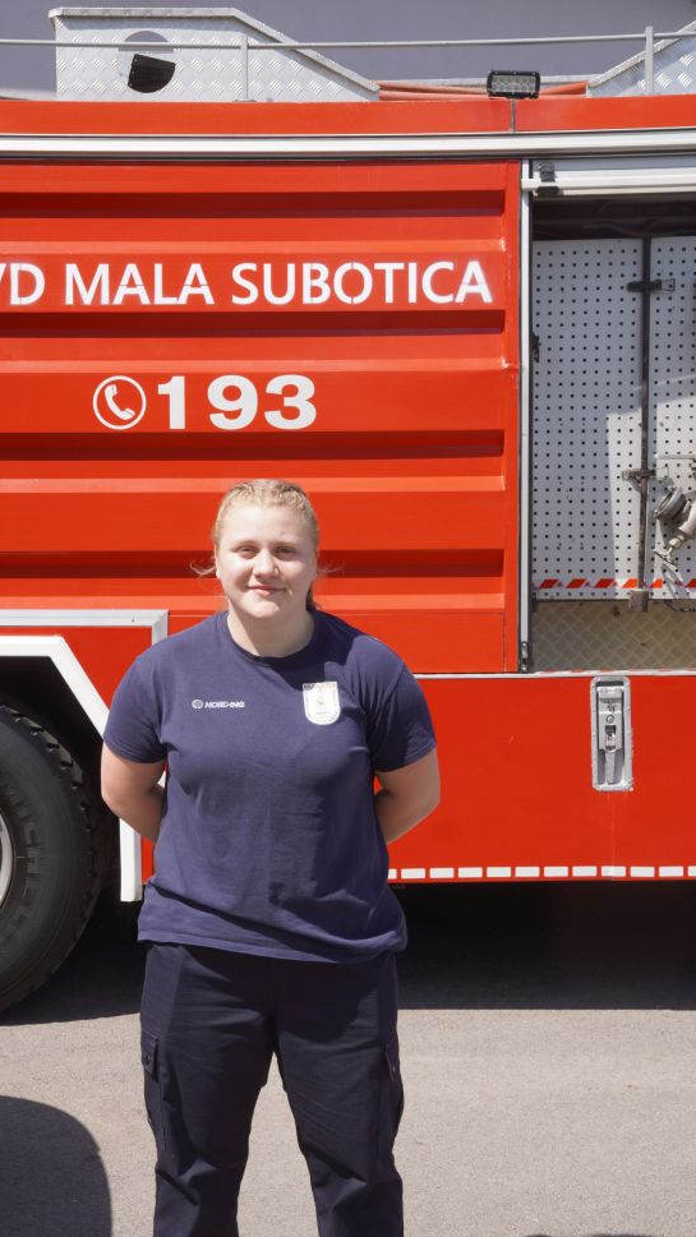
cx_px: 287
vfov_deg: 44.4
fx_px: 1516
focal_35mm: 46
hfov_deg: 25.8
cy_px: 631
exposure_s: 1/200
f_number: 8
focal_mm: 28.8
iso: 100
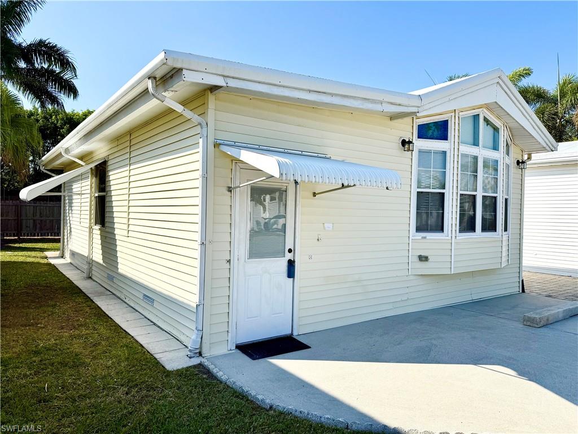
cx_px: 289
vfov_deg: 56.8
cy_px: 217
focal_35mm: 24
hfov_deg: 71.6
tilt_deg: -0.9
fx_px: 401
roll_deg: -0.3
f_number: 1.78
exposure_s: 1/5714
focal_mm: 6.76
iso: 80
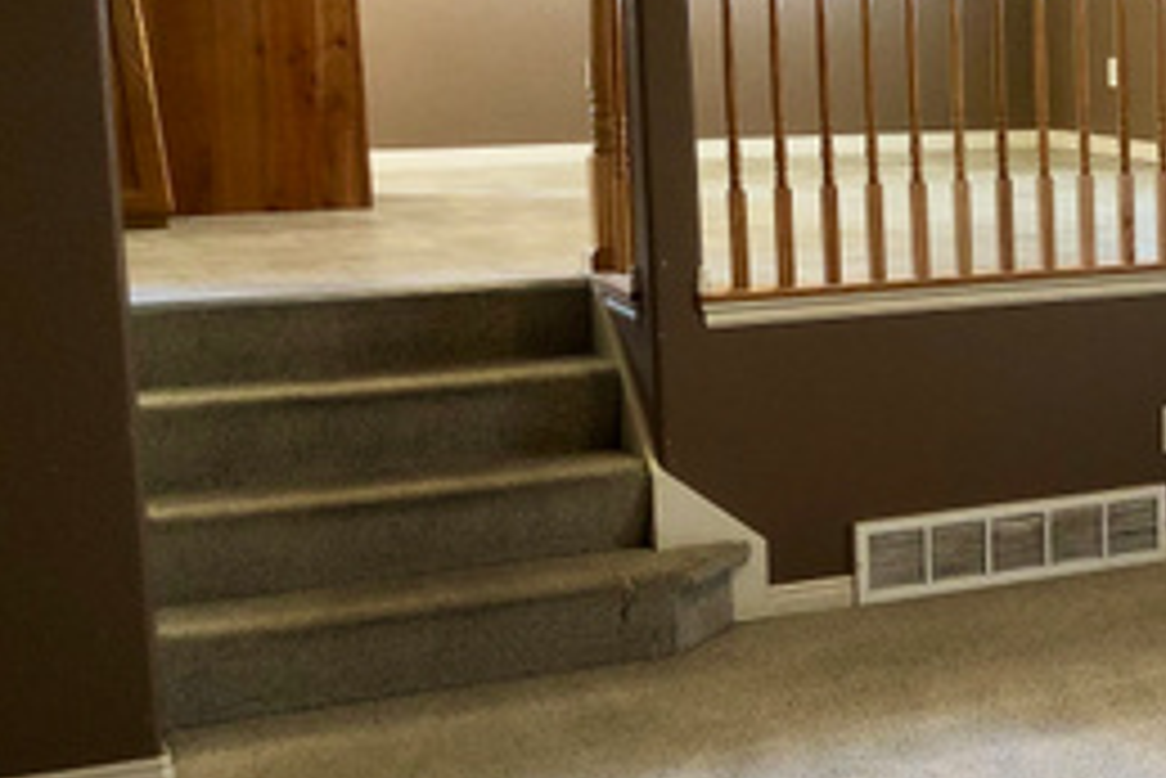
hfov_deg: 25.1
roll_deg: -0.3
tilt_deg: -9.0
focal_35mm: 72
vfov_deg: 19.0
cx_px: 1427
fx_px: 2333
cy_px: 373
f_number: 1.8
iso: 40
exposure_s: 1/30
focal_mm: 3.99
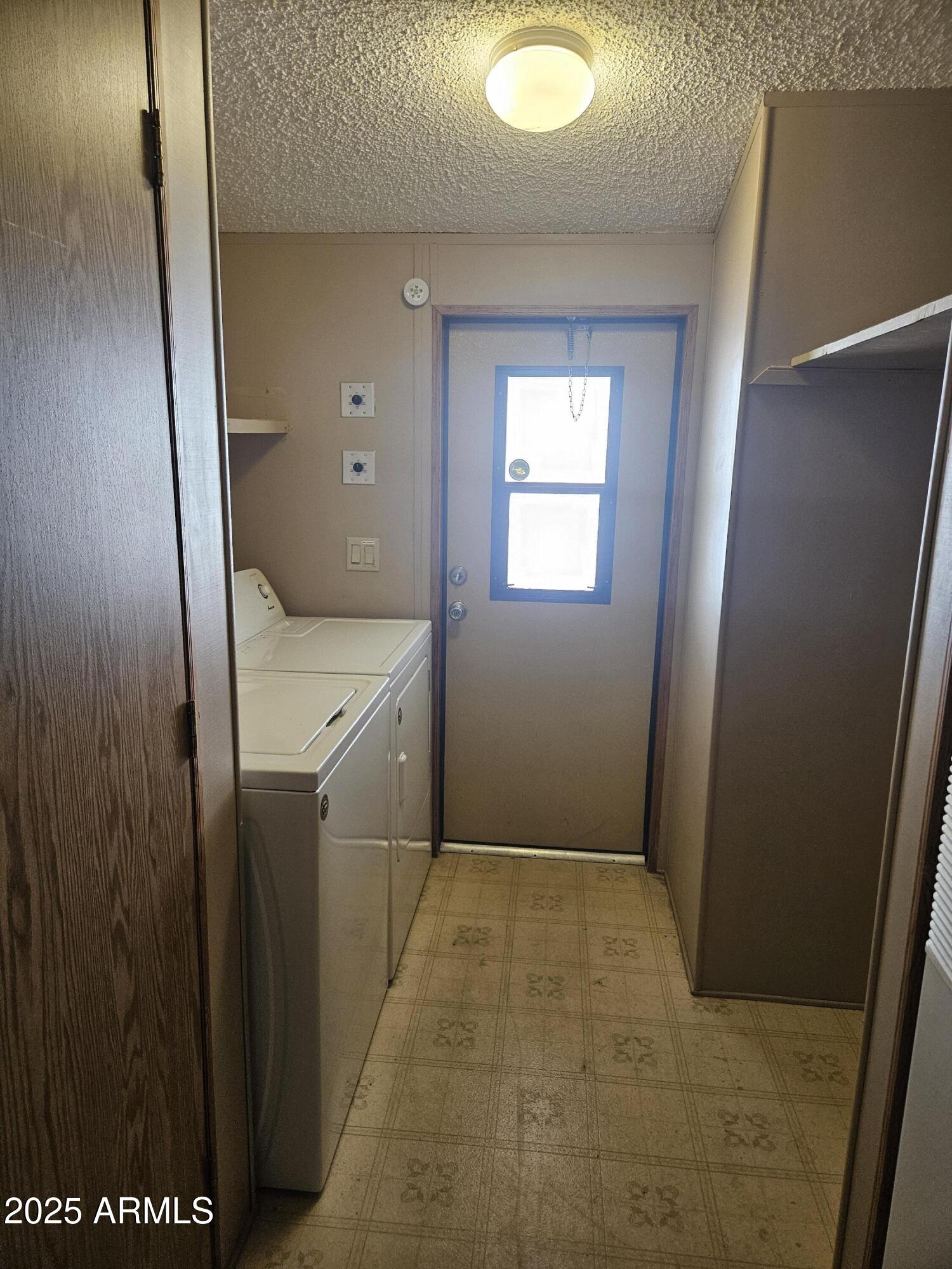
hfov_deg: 58.9
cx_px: 476
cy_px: 634
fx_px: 843
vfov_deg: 73.9
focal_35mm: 23
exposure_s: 1/120
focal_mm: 5.4
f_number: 1.8
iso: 320
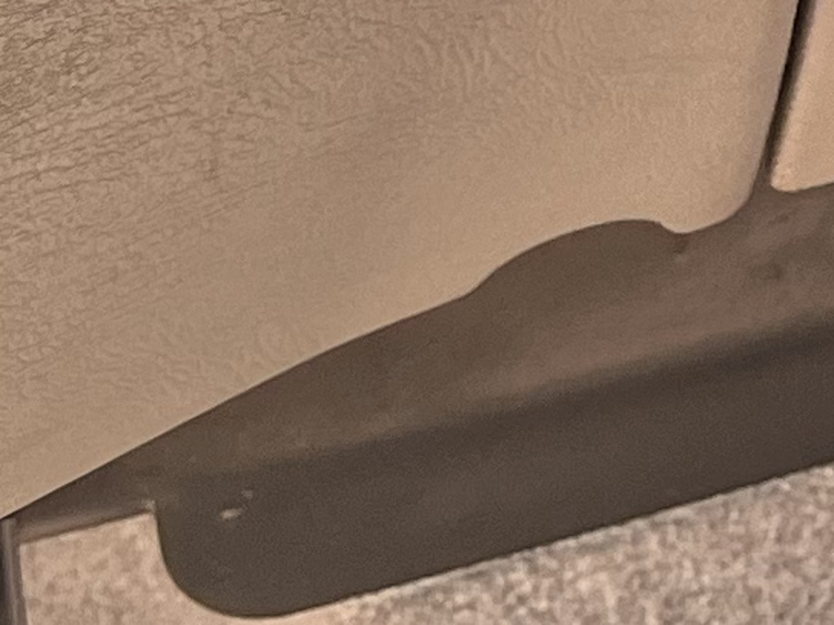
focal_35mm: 193
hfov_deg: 8.7
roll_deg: -3.4
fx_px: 4649
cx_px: 2419
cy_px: -1057
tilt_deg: -19.2
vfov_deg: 7.1
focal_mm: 5.1
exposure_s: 1/170
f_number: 1.6
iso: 40
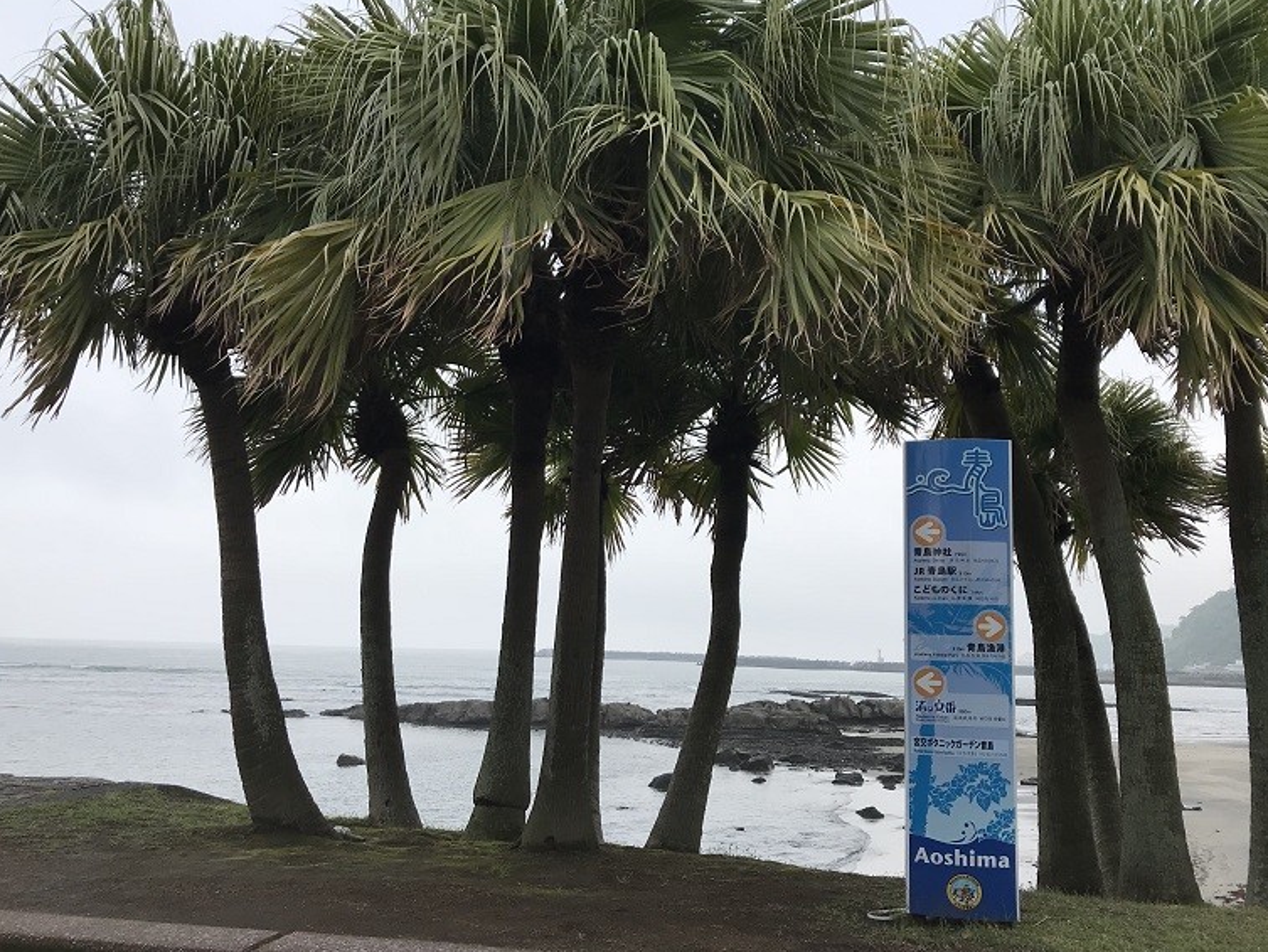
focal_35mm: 30
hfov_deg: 59.9
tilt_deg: +7.4
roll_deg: -1.4
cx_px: 610
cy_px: 501
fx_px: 1099
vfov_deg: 46.8
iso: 20
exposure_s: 1/1389
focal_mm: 3.99
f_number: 1.8
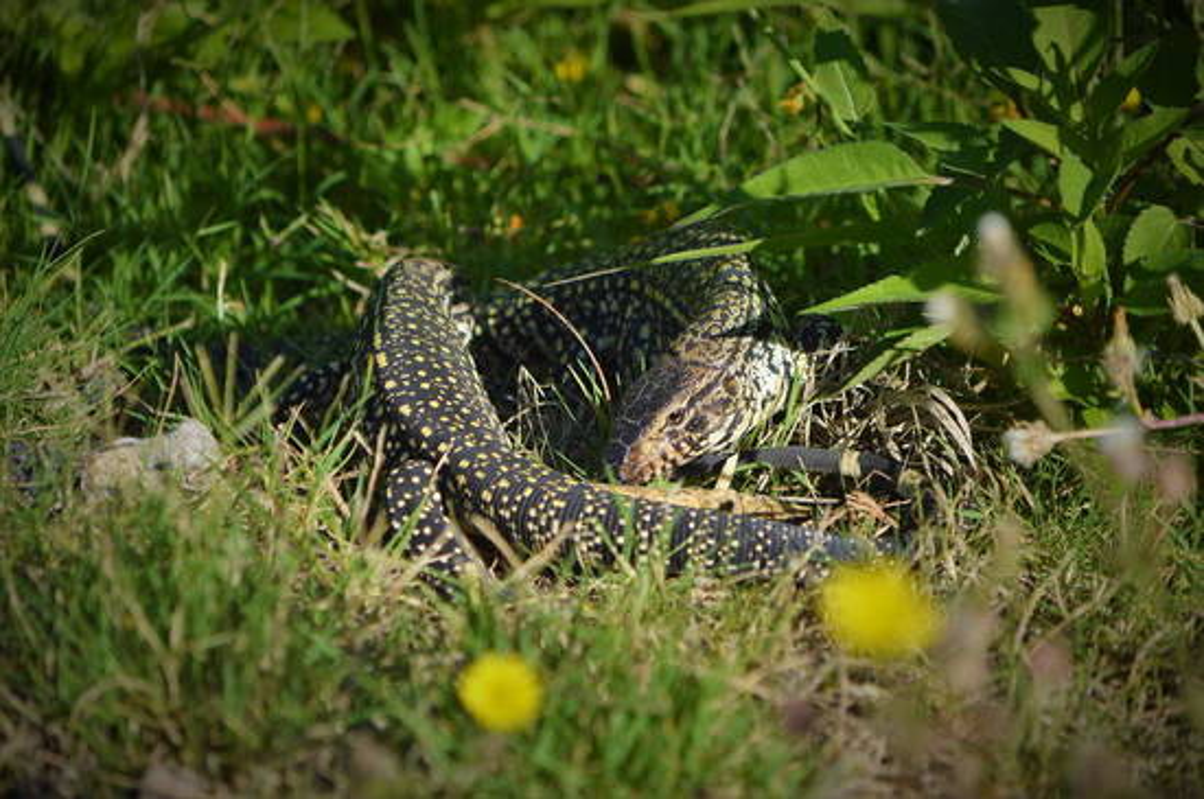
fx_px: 9768
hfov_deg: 7.1
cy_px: 400
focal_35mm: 292
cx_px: 602
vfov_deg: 4.7
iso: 200
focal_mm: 195
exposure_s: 1/2000
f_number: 6.3
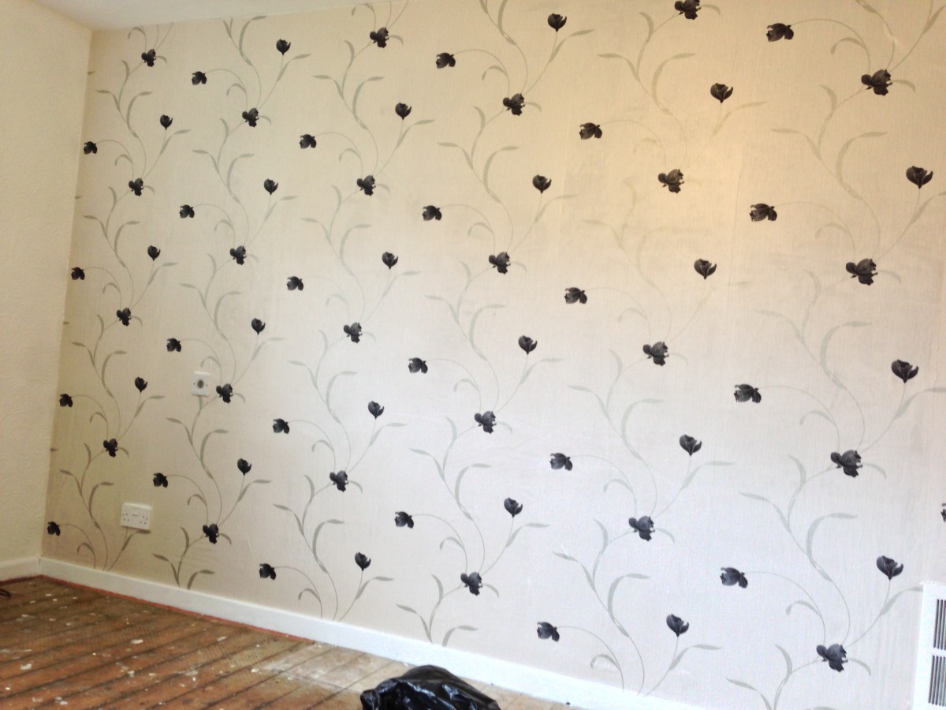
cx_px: 473
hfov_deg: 55.4
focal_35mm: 33
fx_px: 902
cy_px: 355
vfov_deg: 42.9
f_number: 2.4
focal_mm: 4.13
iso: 50
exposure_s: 1/20
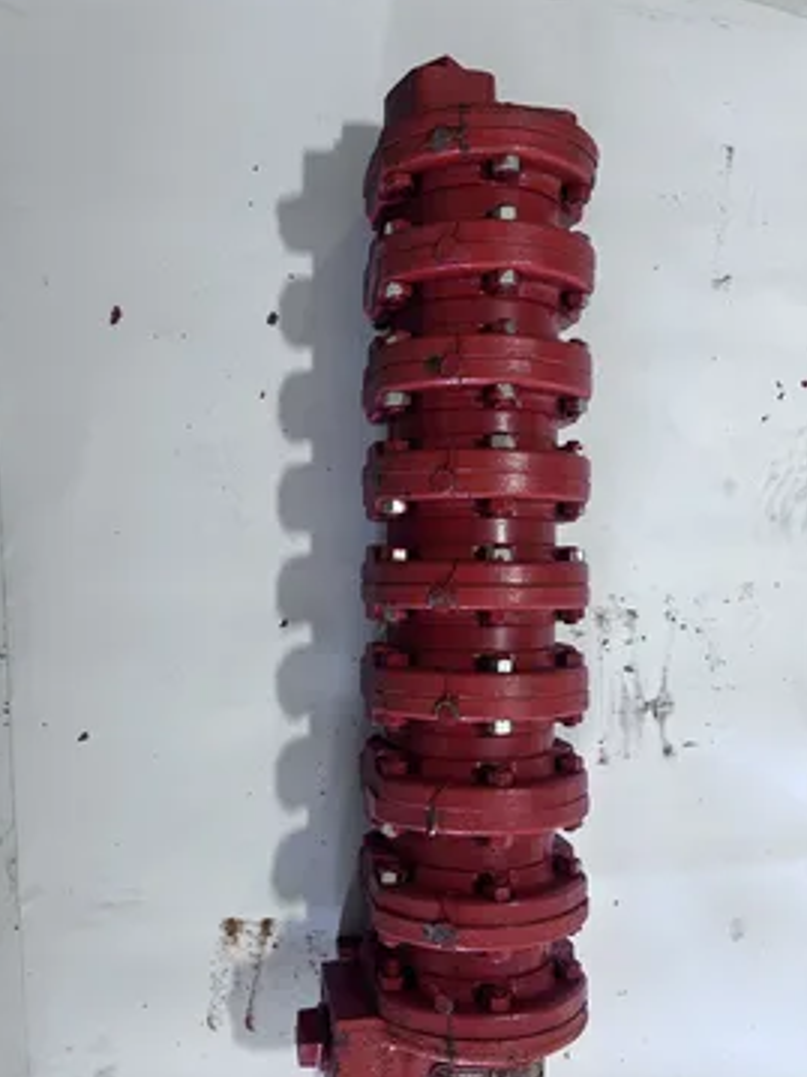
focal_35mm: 29
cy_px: 582
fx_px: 902
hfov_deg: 48.2
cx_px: 381
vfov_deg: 61.6
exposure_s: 1/120
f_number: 1.5
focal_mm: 5.7
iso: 100
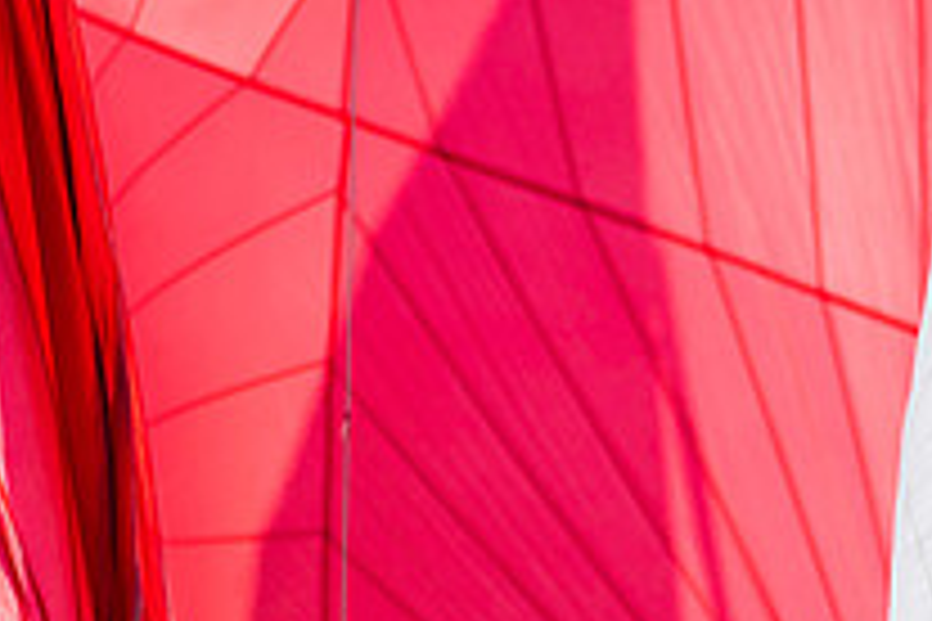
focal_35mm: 1260
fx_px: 32617
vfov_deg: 1.1
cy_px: 758
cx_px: 1000
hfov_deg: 1.6
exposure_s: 1/3200
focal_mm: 300
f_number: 5
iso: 200
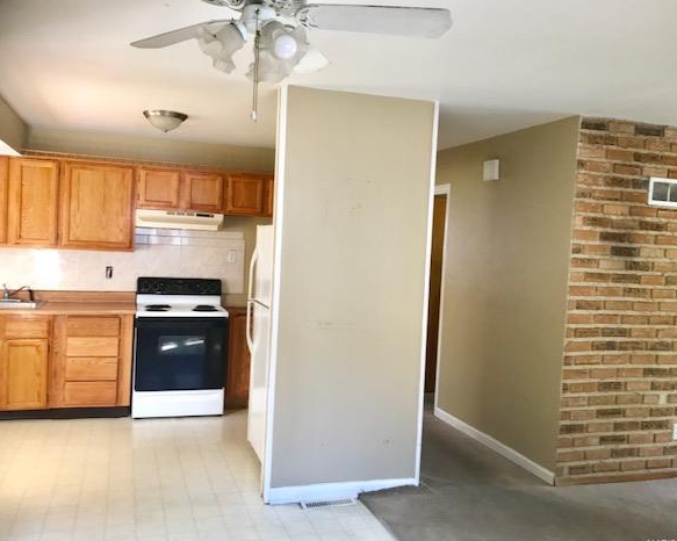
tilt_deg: -2.4
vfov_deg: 48.5
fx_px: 601
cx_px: 310
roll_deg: -1.9
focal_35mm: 30
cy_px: 273
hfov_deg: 58.7
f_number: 1.8
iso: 64
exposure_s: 1/30
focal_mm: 3.99
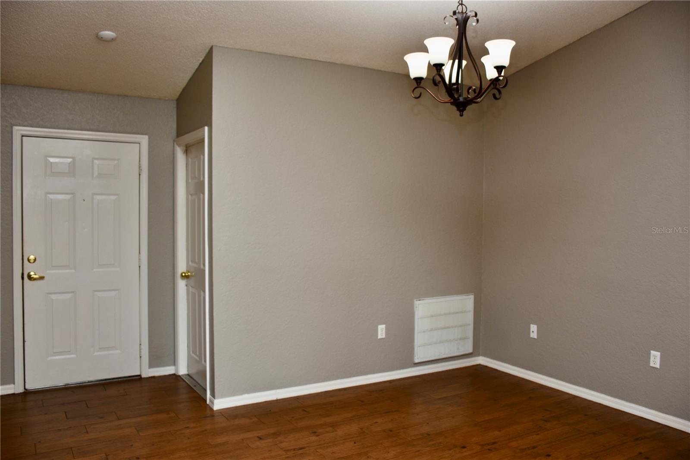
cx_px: 345
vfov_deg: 43.6
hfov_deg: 61.9
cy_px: 230
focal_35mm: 30
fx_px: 575
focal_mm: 20
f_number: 4
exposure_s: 1/60
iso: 100
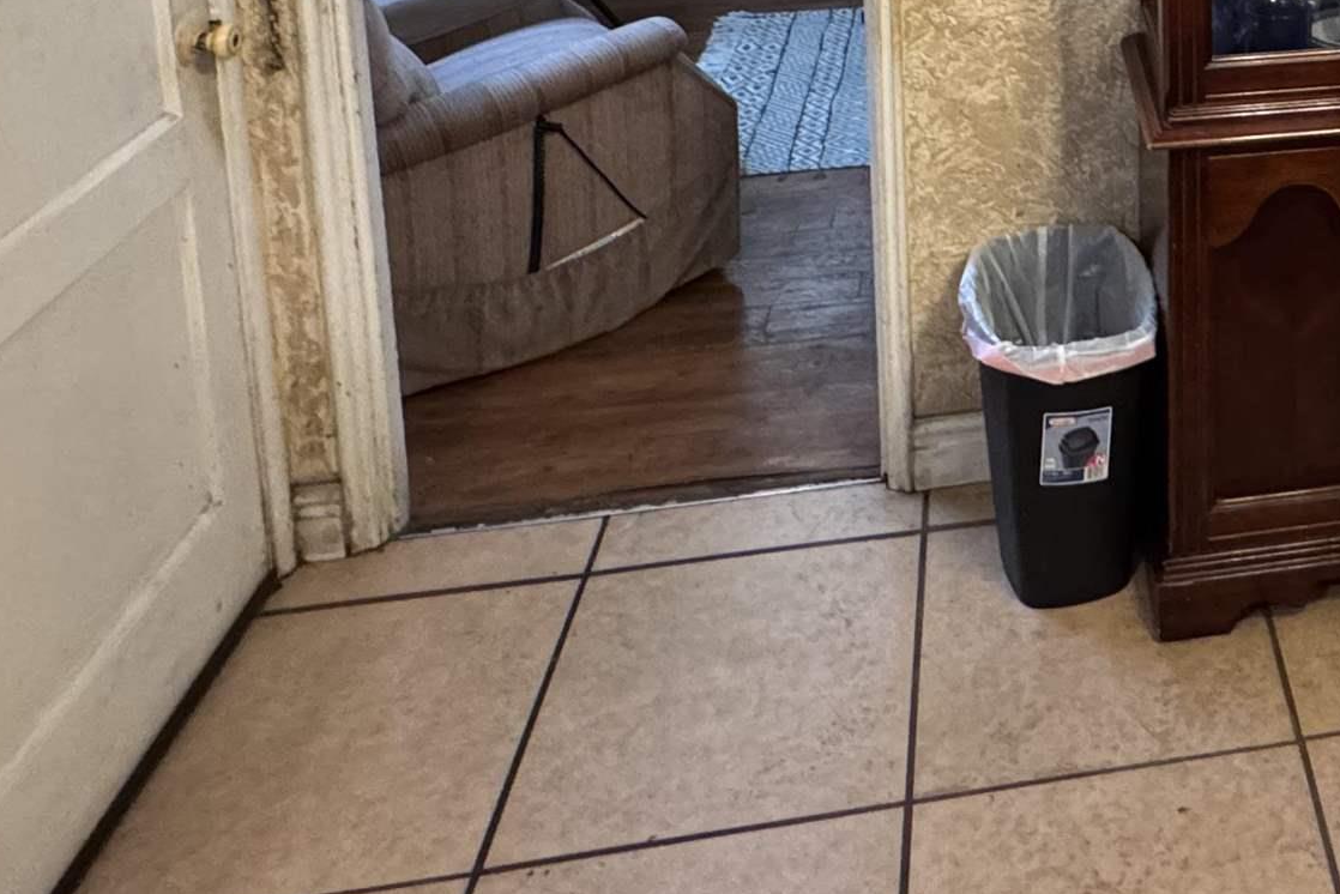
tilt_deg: -9.6
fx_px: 1489
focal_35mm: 40
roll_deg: -0.1
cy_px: -282
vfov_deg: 27.6
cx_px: 1269
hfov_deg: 43.2
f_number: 2.2
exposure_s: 1/60
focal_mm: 2.22
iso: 500
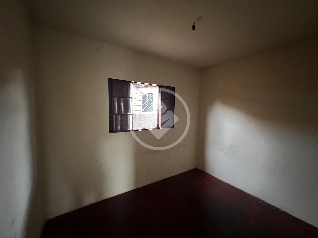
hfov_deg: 106.2
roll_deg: -1.0
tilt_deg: -4.5
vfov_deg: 89.9
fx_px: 119
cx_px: 159
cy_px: 119
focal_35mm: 13
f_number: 1.8
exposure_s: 1/45
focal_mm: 1.57
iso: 1000
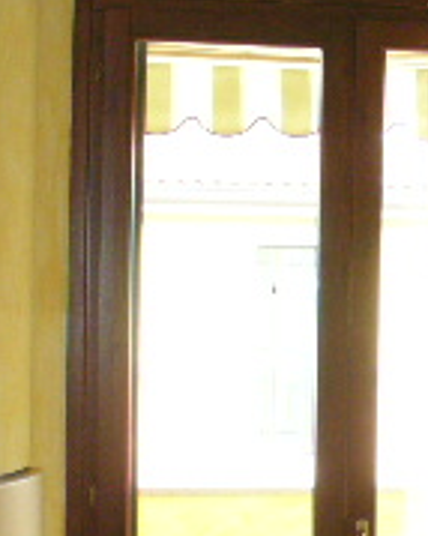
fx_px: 2044
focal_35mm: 129
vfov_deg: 14.9
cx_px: 539
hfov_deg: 11.7
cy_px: 395
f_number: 2.8
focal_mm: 6.1
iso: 160
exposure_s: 1/30
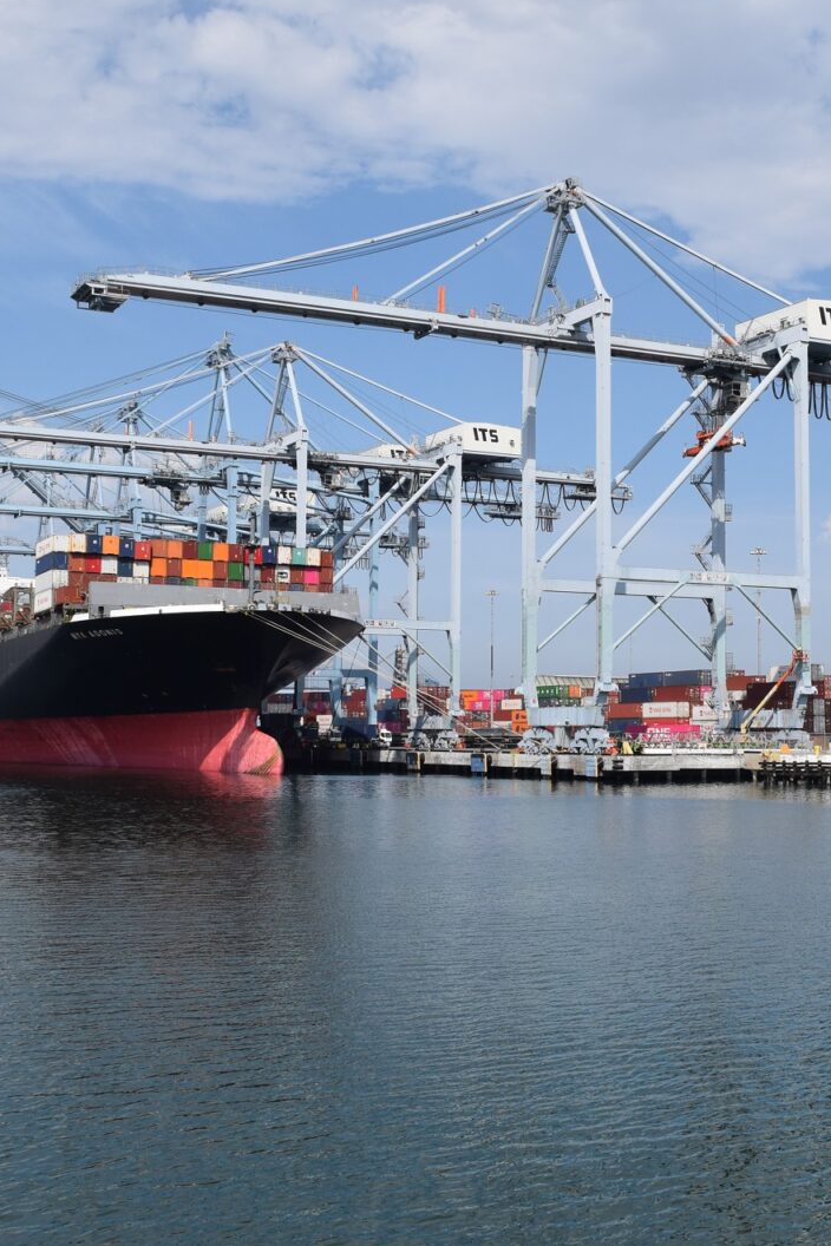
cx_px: 614
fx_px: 1731
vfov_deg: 39.6
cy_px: 618
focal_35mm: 50
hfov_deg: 26.7
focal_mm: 22
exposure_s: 1/1600
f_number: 7.1
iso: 400
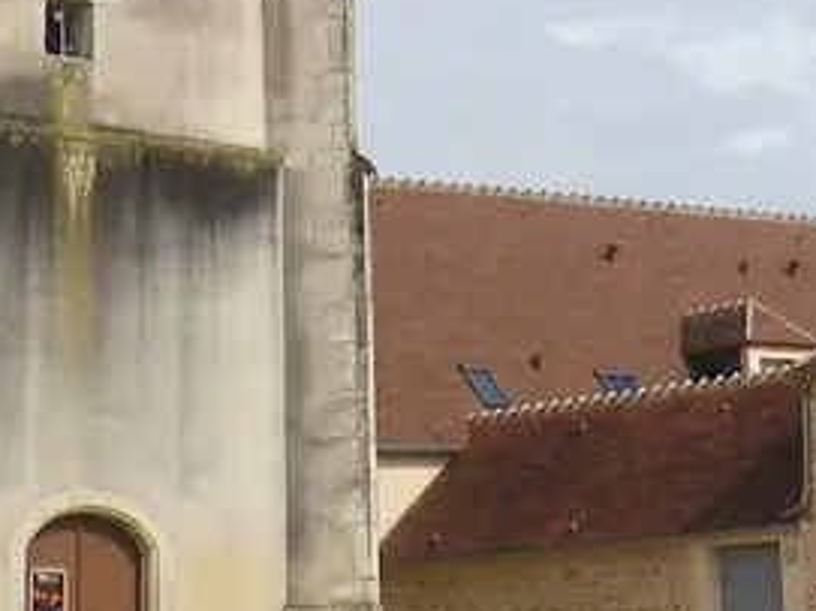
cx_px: 425
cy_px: -39
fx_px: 2922
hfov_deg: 15.9
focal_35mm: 124
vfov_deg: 11.8
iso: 80
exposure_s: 1/200
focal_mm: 5
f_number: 8.3
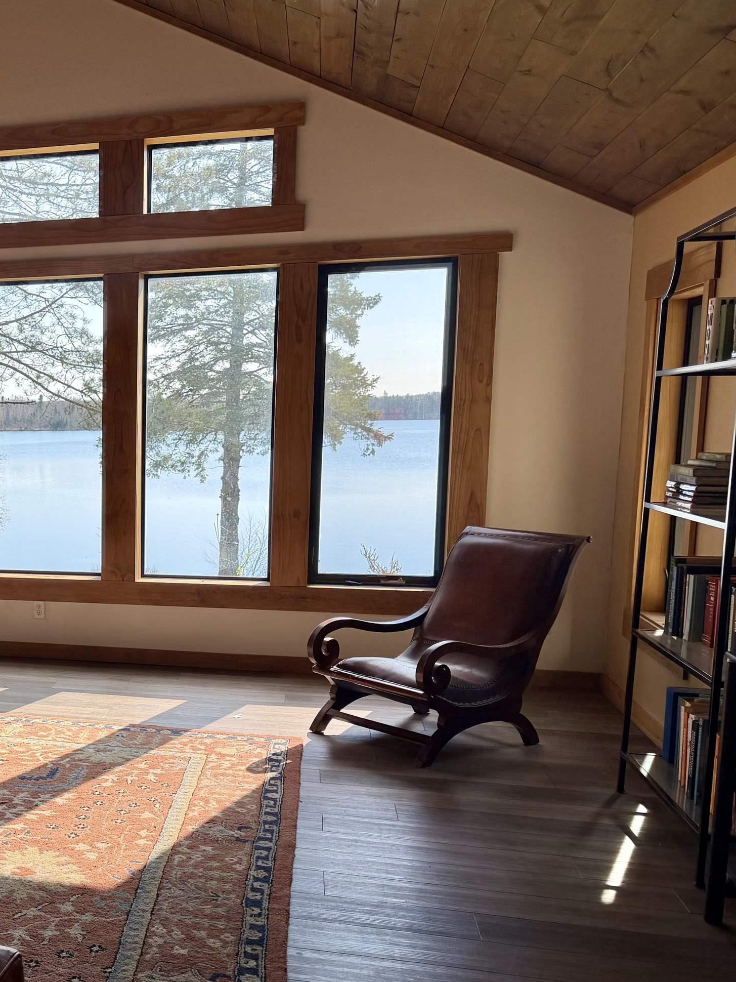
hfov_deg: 34.1
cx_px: -14
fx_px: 1077
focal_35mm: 38
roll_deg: +1.0
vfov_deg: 48.8
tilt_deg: -8.0
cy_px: 566
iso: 100
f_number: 1.78
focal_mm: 6.76
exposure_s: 1/1410
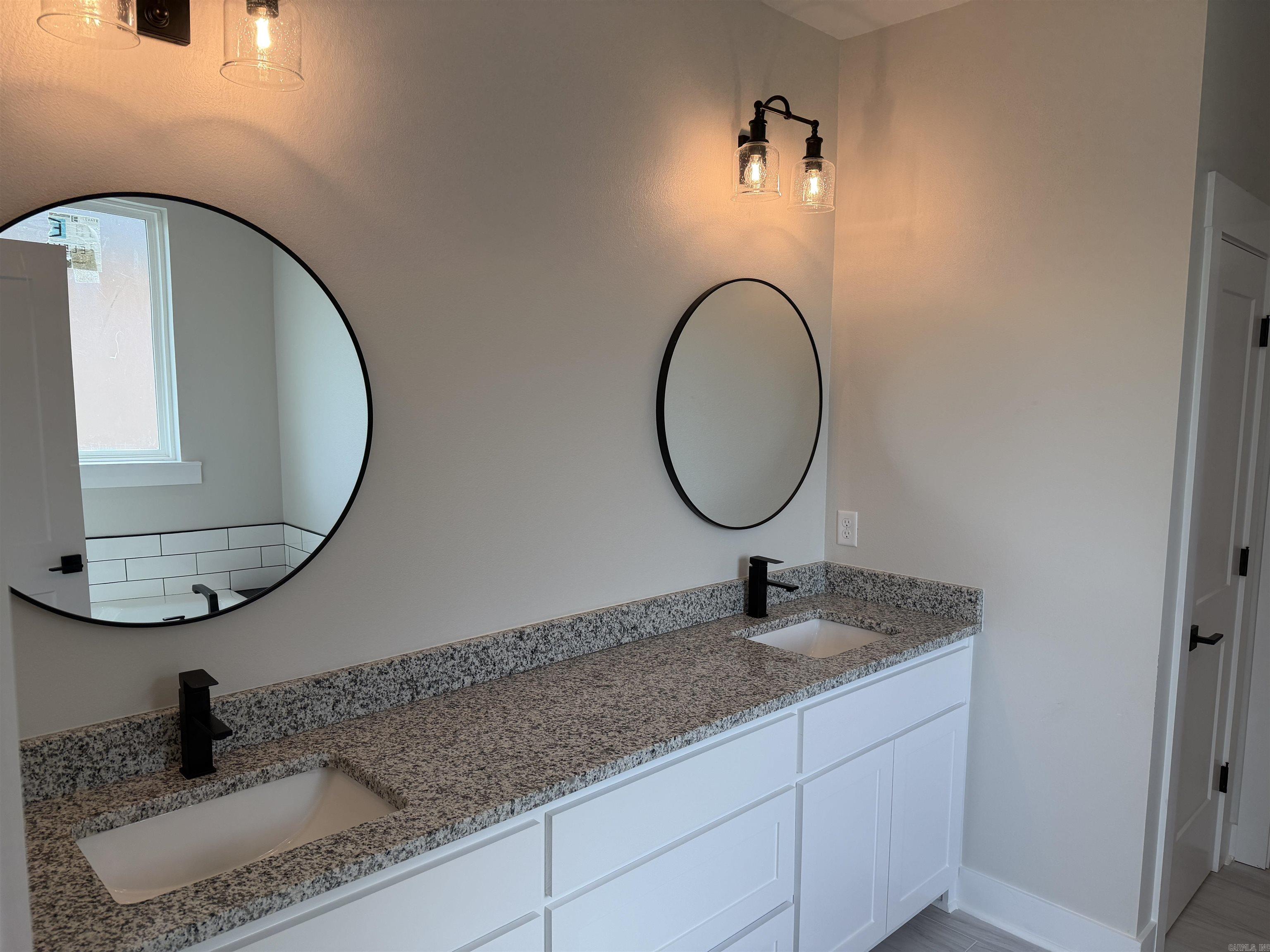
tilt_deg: -5.7
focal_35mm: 24
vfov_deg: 56.8
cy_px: 476
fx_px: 881
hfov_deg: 71.6
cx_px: 635
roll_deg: -0.3
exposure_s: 1/368
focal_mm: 6.76
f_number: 1.78
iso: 100
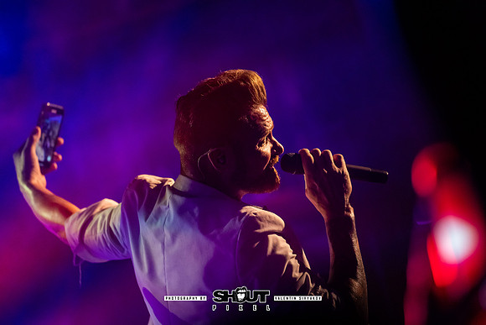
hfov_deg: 11.4
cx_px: 243
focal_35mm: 180
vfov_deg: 7.6
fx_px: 2430
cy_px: 162
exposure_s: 1/320
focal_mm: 180
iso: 2500
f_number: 2.8
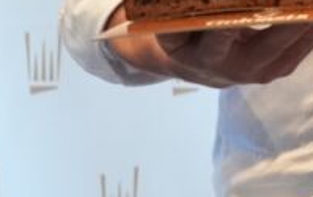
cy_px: -345
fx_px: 2358
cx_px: 738
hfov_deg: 7.2
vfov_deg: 4.6
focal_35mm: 276
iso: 6400
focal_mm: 45
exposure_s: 1/250
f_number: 4
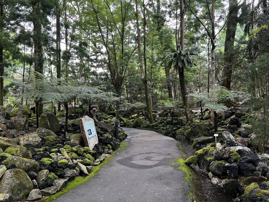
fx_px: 202
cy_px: 101
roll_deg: +2.2
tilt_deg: +1.8
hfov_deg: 67.3
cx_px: 134
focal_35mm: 26
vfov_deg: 53.1
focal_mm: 5.7
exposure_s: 1/121
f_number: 1.5
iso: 100
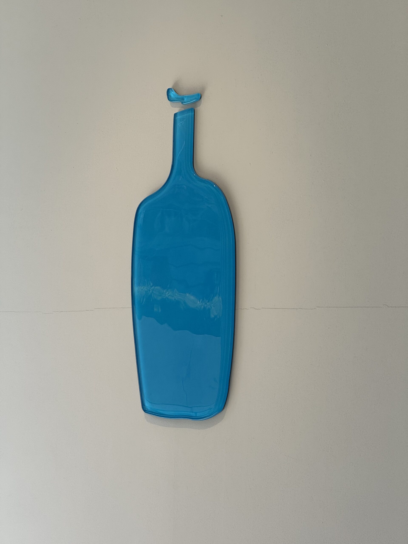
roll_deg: -0.6
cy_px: 272
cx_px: 204
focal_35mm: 120
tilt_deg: +2.2
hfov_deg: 12.3
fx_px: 1886
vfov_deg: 16.4
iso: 50
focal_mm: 15.66
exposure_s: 1/363
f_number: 2.8
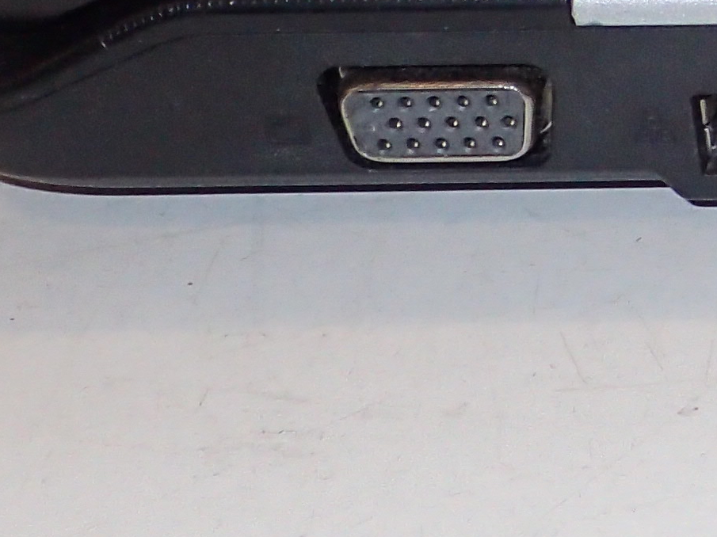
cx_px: 1379
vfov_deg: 9.0
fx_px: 3375
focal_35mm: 163
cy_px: -100
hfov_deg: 11.1
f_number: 7.1
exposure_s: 1/30
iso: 200
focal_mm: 5.87
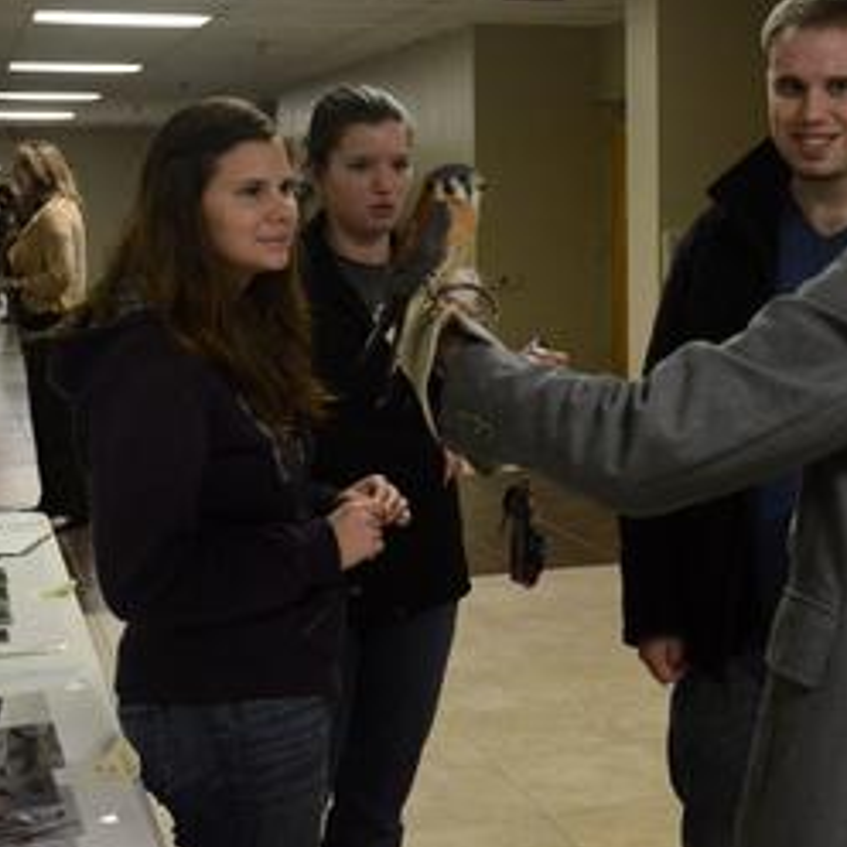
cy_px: 372
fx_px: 1599
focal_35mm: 58
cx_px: 533
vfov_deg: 29.6
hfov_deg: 29.5
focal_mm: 25
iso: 3200
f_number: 4
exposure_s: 1/200
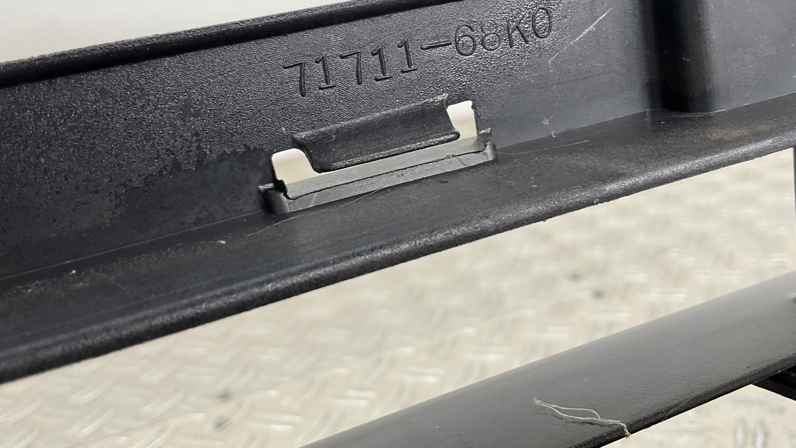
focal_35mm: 36
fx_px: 760
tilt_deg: -11.8
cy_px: 131
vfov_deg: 32.4
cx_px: 402
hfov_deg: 55.3
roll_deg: +7.9
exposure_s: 1/100
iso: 25
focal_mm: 3
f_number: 1.8
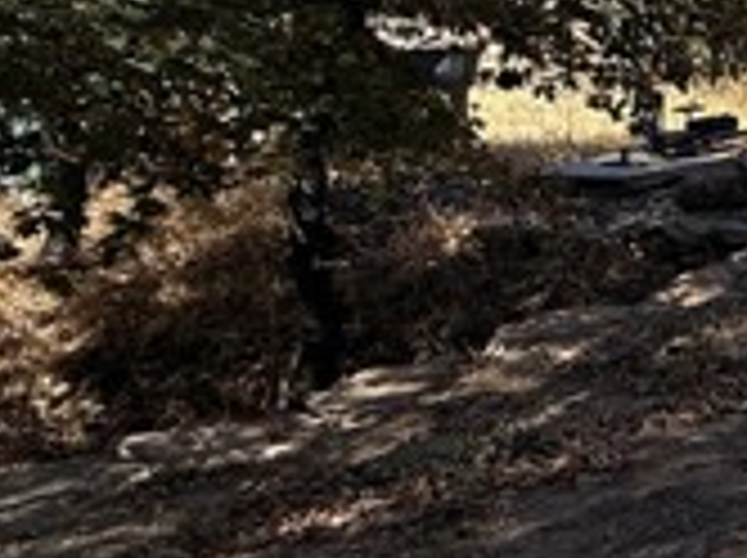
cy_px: 90
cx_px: 1350
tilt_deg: -3.0
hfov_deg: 21.8
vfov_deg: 26.3
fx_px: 1164
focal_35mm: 54
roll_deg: +1.7
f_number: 2.2
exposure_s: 1/770
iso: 50
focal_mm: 2.22
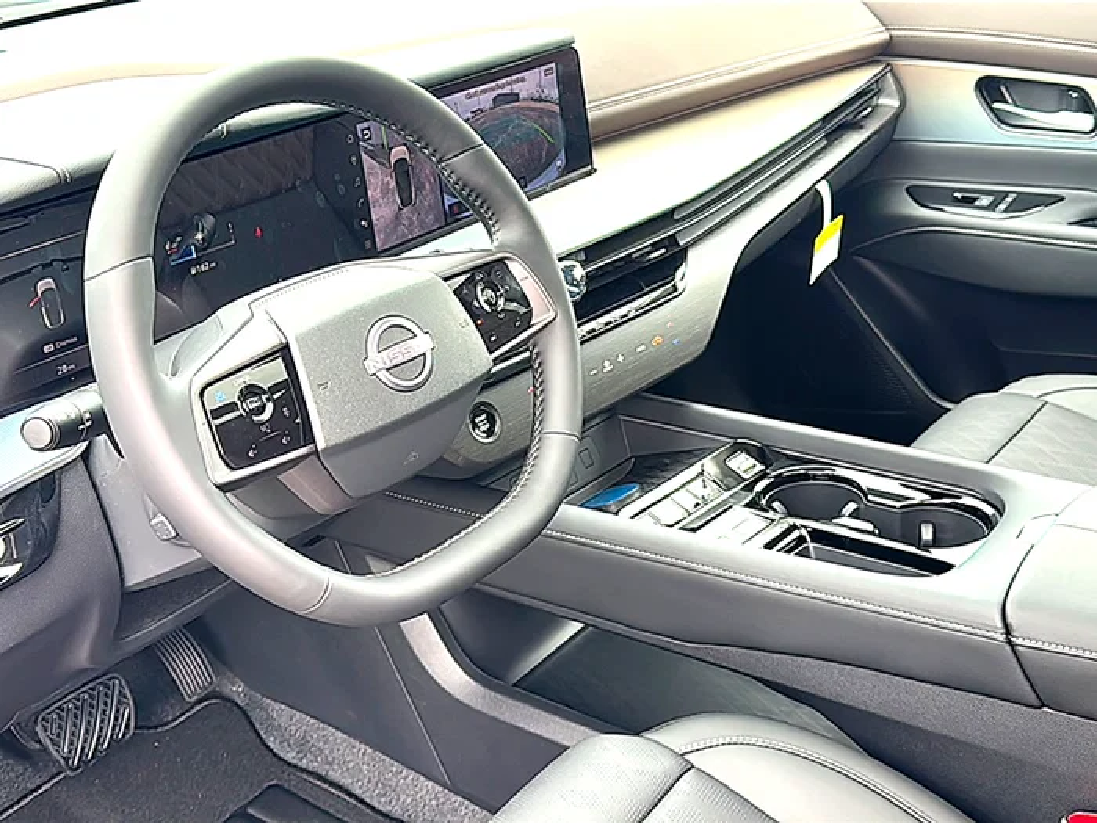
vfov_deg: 37.7
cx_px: 548
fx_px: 1204
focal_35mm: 38
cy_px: 412
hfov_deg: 49.0
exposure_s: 1/191
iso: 80
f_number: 1.78
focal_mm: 6.86
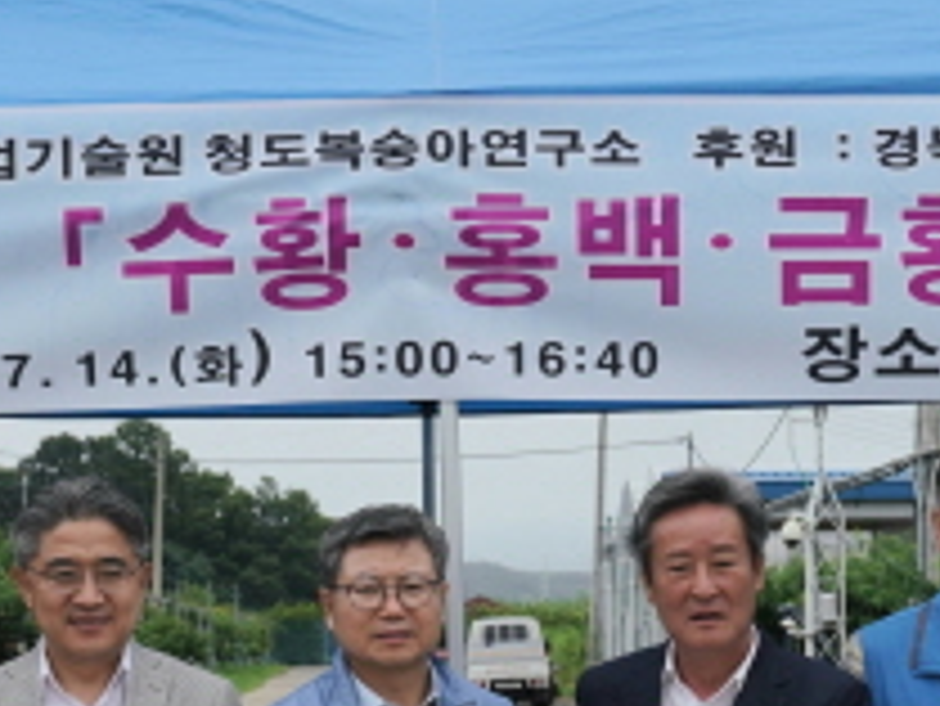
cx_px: 495
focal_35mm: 116
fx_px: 3152
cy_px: 812
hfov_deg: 17.0
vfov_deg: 12.5
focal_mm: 36
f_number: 8
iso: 800
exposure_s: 1/800
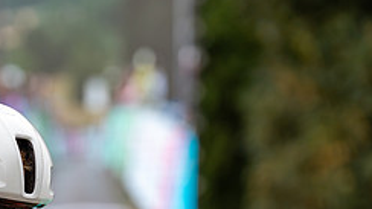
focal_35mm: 361
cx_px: -38
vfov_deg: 3.4
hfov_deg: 6.0
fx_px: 3559
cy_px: 265
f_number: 3.5
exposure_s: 1/1000
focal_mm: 145
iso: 500
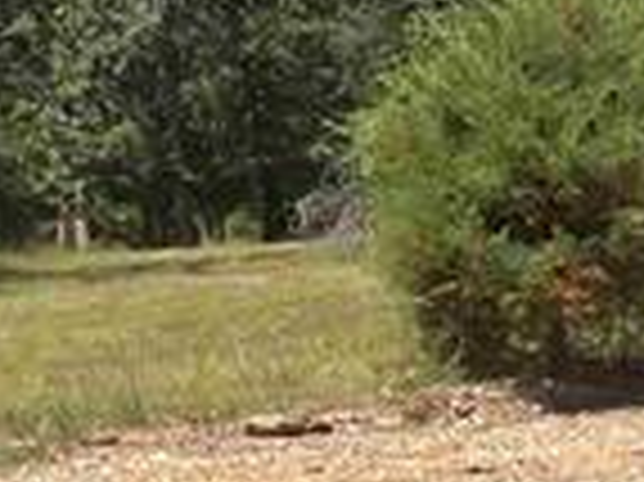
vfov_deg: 8.0
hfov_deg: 9.5
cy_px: 230
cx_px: -883
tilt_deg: -4.6
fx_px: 3457
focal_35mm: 186
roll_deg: -3.0
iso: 32
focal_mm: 4.2
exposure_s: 1/2959
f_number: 1.6
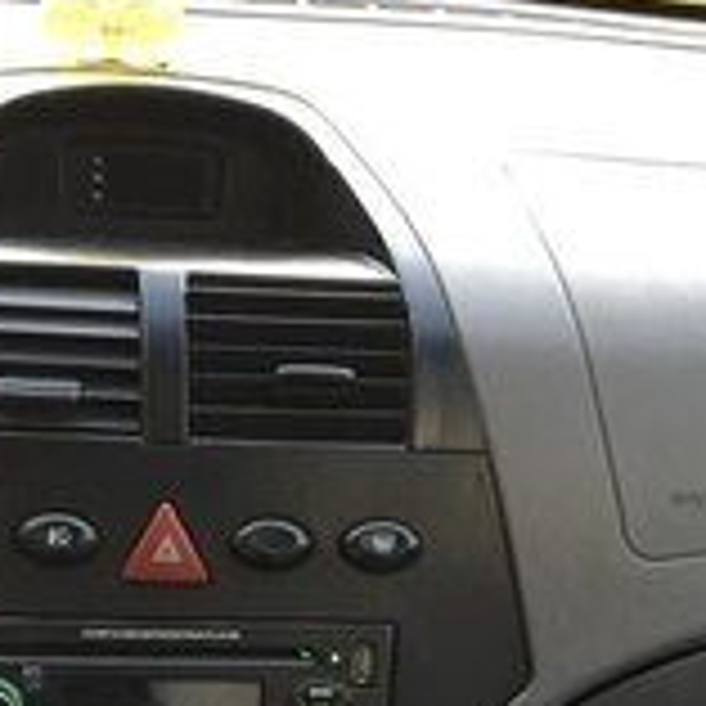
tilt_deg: -25.7
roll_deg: -2.3
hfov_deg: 21.4
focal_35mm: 81
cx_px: 337
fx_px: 1869
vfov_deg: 19.3
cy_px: 985
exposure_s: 1/33
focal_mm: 4.15
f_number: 2.2
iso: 32
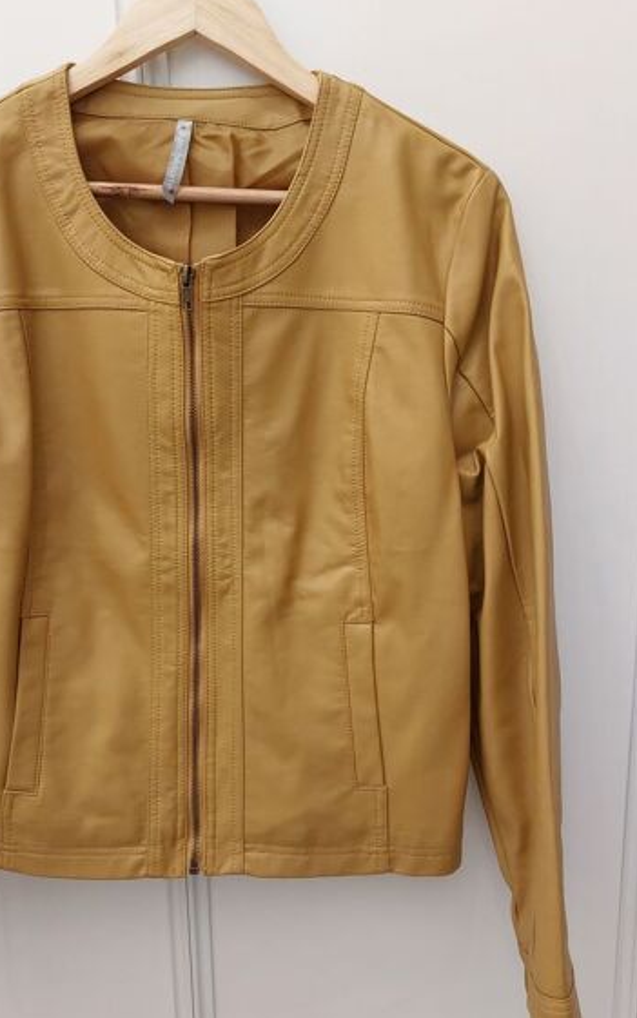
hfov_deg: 42.8
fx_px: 805
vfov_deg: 64.5
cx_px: 236
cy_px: 563
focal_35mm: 29
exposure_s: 1/50
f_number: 1.8
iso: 400
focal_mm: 5.23
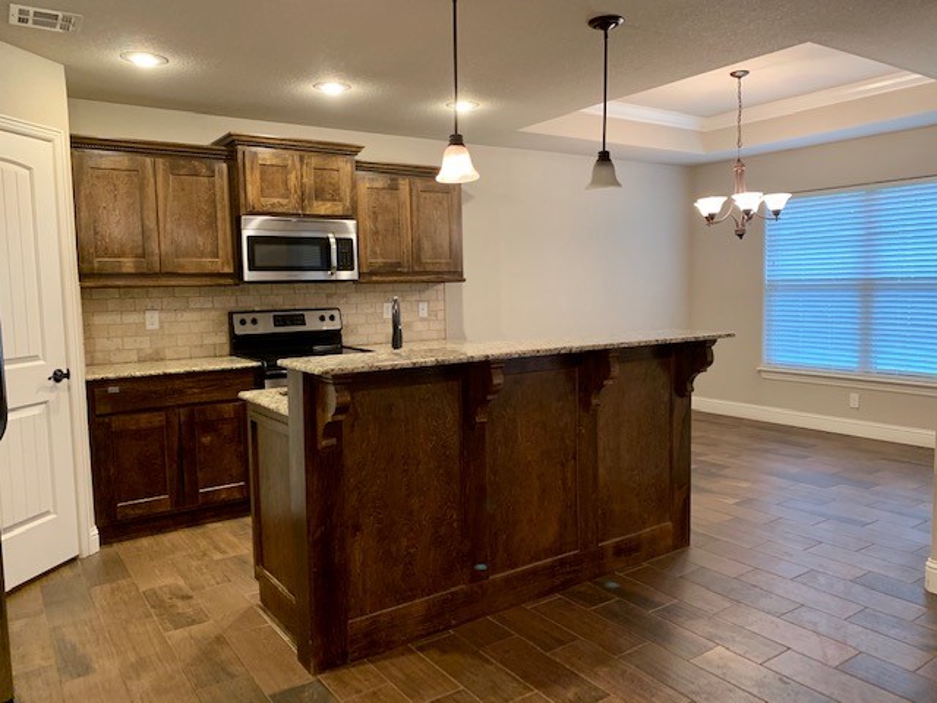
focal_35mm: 26
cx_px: 468
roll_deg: +1.3
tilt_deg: -3.6
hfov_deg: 67.3
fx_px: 704
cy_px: 352
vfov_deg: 53.1
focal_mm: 4.25
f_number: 1.8
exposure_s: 1/60
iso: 250
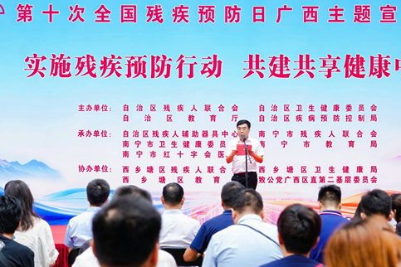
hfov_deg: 20.2
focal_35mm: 101
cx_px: 210
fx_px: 1125
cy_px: 147
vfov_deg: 13.6
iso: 800
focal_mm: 75
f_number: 5
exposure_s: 1/500
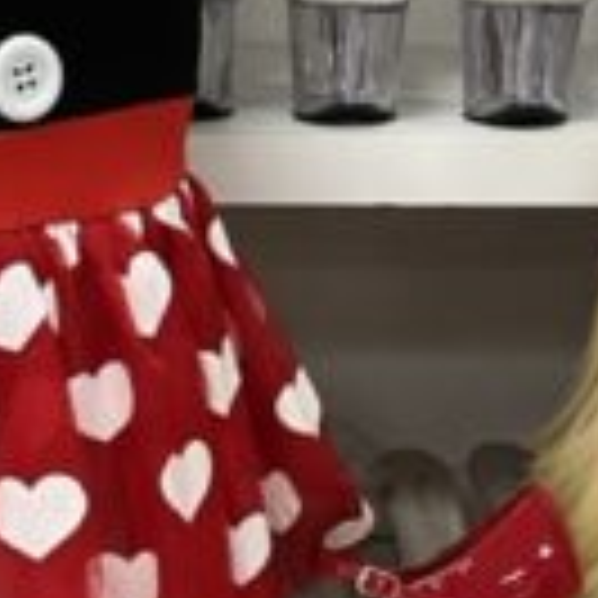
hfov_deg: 16.7
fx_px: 2033
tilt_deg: -15.8
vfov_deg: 16.7
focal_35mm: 104
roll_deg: -0.7
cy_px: 360
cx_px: 198
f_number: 1.6
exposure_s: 1/60
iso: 160
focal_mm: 5.1
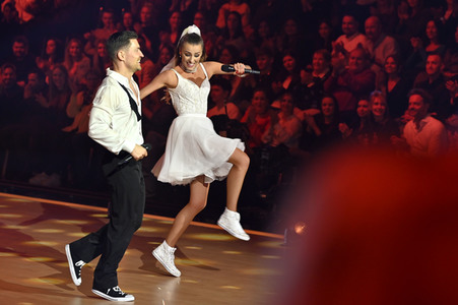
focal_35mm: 130
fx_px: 1653
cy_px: 152
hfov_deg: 15.8
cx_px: 229
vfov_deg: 10.5
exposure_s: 1/400
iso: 1000
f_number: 4
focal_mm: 130
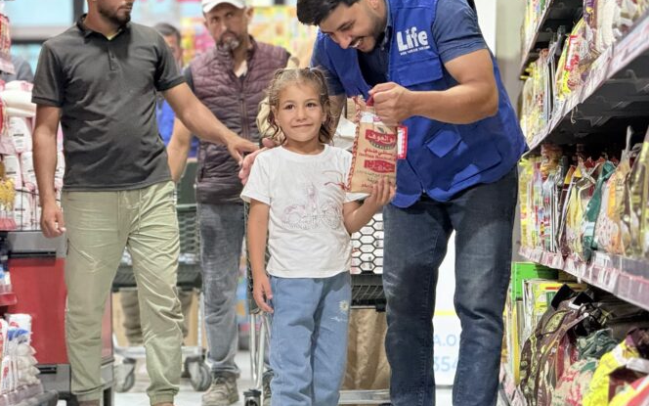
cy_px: 158
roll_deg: +1.5
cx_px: 305
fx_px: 2600
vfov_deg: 8.9
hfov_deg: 14.2
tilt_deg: +1.6
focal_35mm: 147
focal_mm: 15.66
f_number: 2.8
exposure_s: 1/100
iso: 320
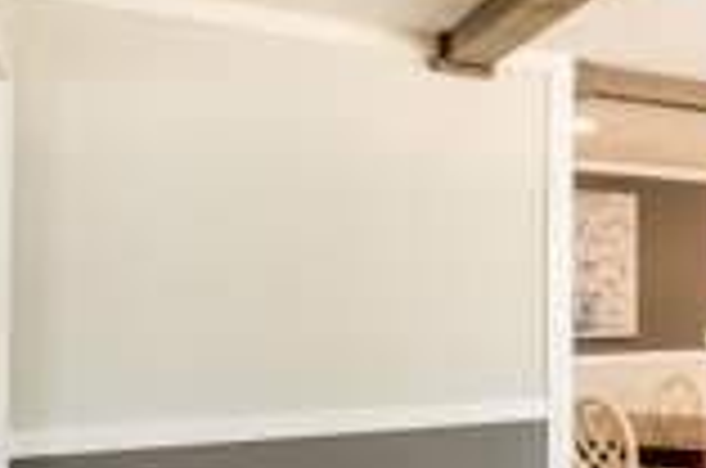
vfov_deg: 29.0
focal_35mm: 46
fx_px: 900
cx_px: 1057
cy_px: 297
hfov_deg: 28.3
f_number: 8
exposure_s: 1/4
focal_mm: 10
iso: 100
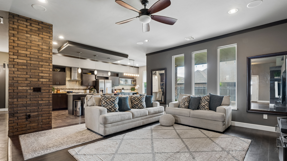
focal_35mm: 17
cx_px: 144
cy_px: 91
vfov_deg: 63.7
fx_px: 129
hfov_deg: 95.9
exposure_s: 1/30
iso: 800
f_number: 8
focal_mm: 16
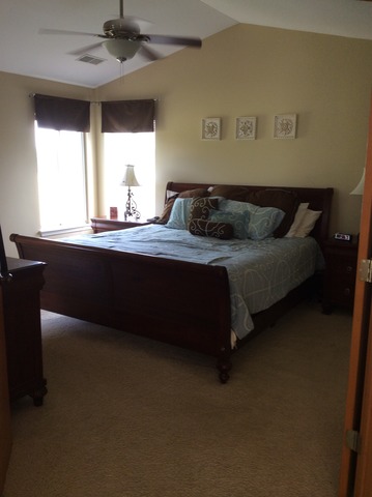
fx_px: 474
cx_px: 186
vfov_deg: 55.4
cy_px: 248
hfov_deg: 42.9
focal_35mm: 33
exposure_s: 1/24
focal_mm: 3.3
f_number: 2.4
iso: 40
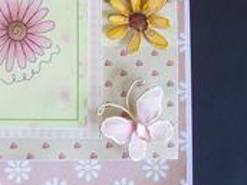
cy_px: 57
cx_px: -49
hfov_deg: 21.6
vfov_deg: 17.5
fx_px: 599
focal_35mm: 84
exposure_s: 1/60
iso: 80
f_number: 2.9
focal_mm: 5.7
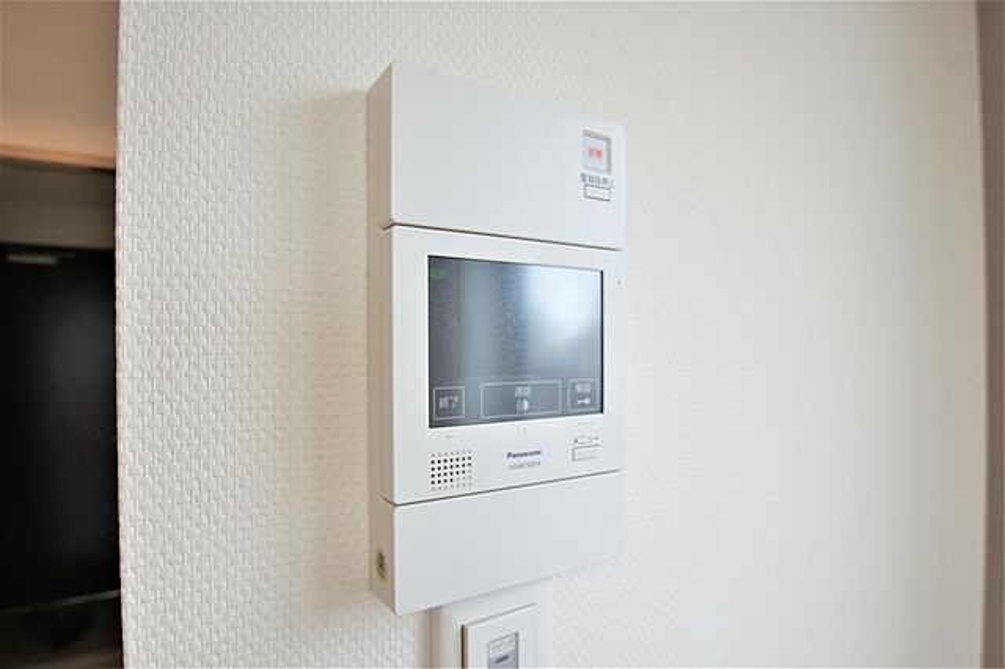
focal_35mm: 18
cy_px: 334
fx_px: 502
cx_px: 502
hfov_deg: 90.0
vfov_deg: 67.3
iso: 100
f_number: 5.6
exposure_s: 1/60
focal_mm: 12
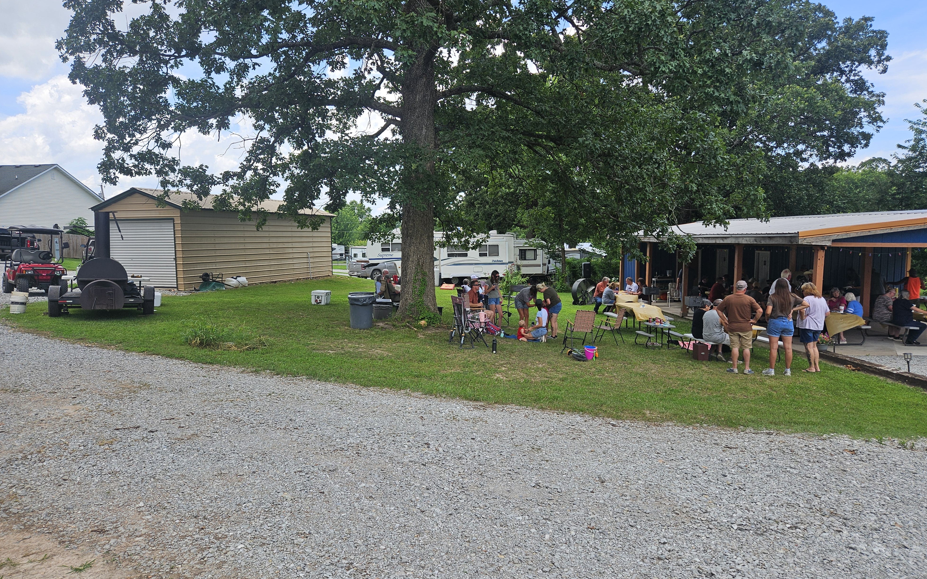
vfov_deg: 49.3
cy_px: 289
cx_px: 475
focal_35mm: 25
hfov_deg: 72.5
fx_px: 632
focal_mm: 5.4
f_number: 1.8
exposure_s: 1/818
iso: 25
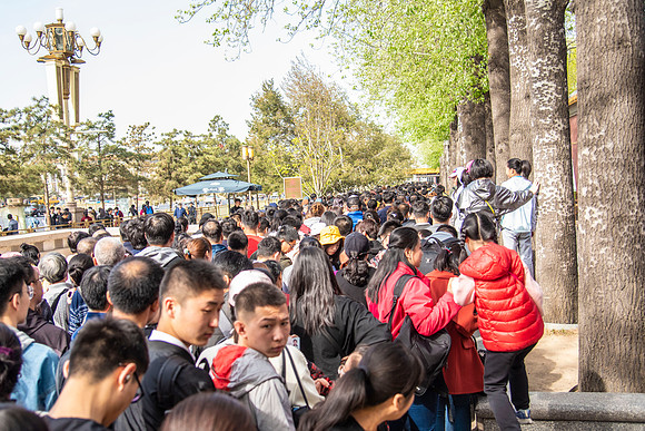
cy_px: 232
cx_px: 292
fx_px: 703
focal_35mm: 39
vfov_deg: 34.0
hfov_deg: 49.2
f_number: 4
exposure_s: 1/500
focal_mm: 35
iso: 320
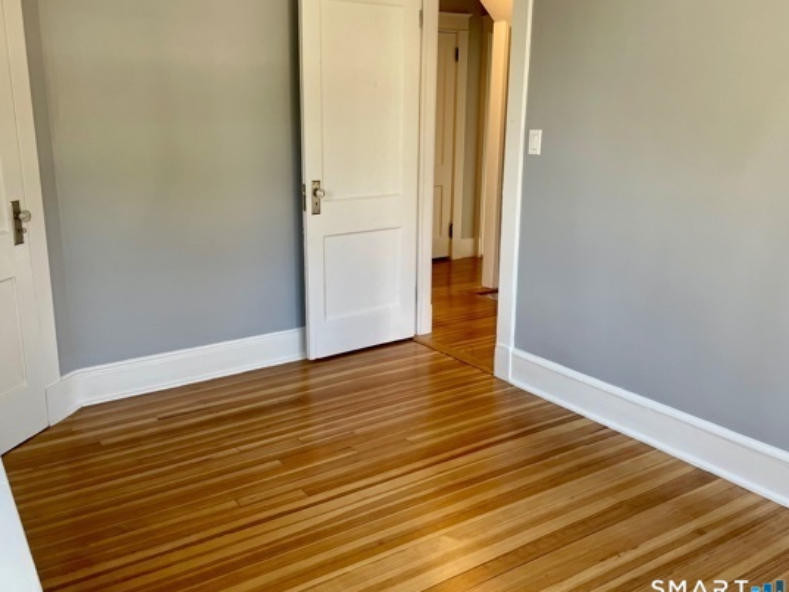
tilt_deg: -13.4
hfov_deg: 58.1
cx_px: 344
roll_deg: +0.2
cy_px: 275
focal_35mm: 31
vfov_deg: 45.4
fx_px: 707
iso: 64
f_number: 1.6
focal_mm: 4.2
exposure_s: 1/121
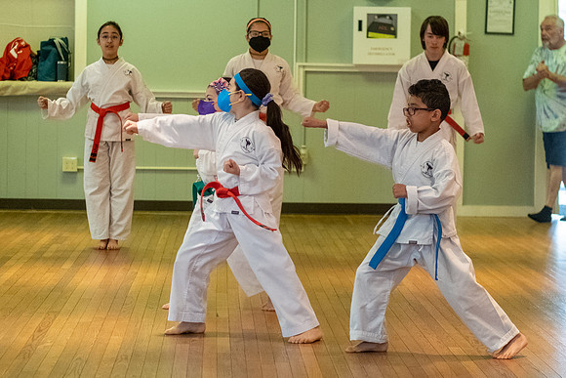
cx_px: 251
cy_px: 181
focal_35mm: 126
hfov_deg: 16.2
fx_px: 1984
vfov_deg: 10.9
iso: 2500
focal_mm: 50
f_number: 2
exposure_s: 1/500
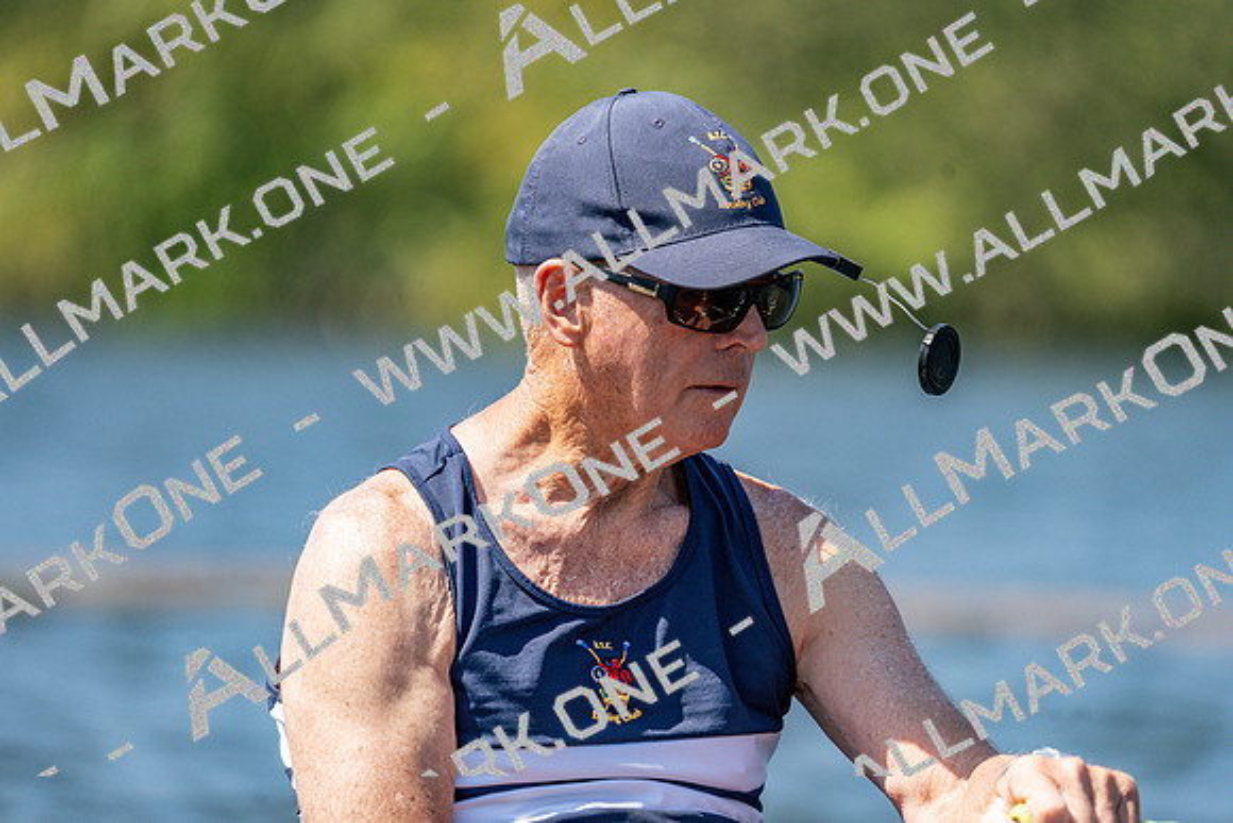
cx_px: 616
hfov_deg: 4.5
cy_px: 412
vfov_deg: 3.0
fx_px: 15724
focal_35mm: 459
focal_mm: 459
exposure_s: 1/2000
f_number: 6.3
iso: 500
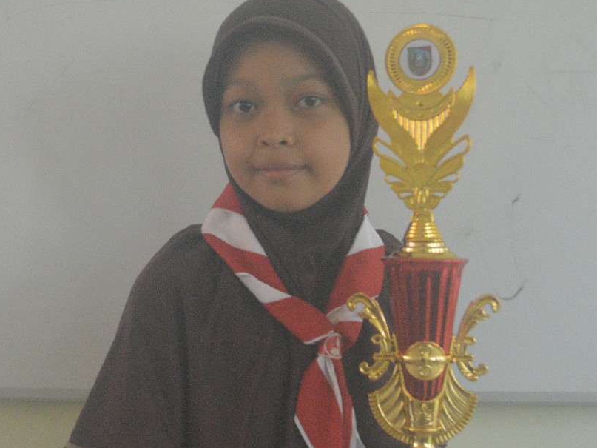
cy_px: 170
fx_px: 1121
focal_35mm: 65
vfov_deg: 22.5
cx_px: 289
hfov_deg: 29.8
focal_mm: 26
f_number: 4.2
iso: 3200
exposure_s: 1/500
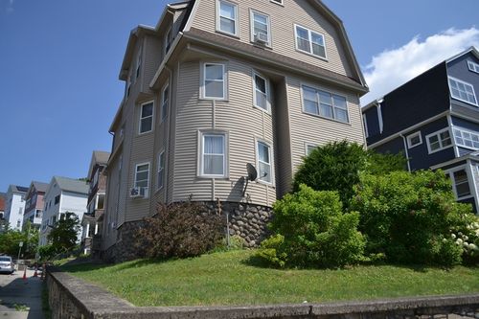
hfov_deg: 67.4
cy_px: 160
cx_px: 240
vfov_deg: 47.9
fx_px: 359
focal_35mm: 27
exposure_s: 1/1000
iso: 100
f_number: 3.5
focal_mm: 18
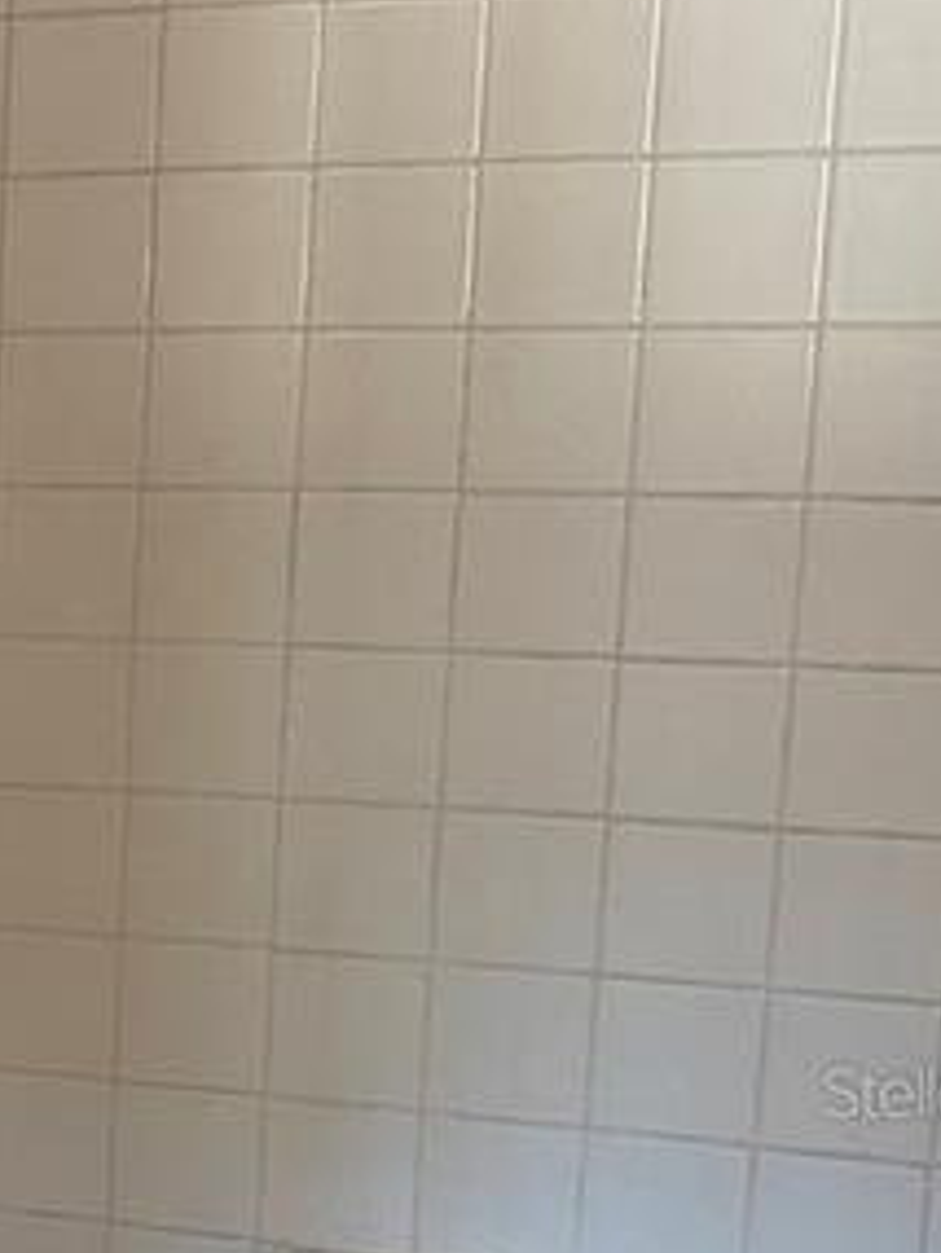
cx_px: -844
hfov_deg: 13.0
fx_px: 3658
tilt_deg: -14.0
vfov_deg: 19.1
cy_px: 1090
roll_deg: +2.1
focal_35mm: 101
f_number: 1.78
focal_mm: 6.76
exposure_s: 1/60
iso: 640
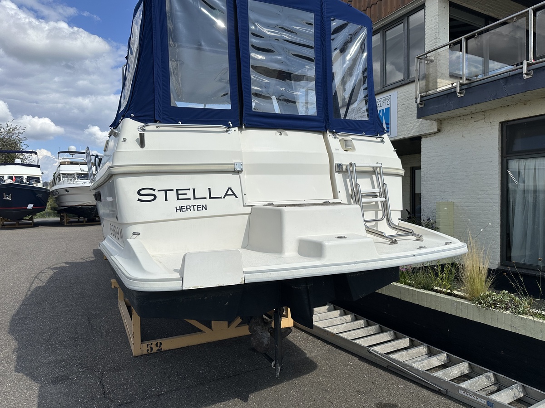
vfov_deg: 56.8
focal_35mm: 24
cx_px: 272
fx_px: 378
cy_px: 204
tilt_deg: -0.2
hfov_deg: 71.6
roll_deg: -0.4
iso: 80
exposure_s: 1/8197
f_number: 1.78
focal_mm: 6.86
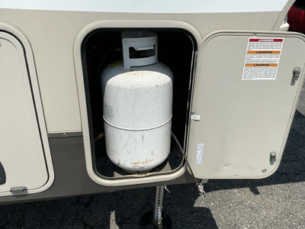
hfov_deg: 63.4
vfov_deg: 49.7
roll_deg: -0.7
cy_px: 114
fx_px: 247
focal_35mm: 28
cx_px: 152
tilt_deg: -22.8
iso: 25
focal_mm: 3
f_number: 1.8
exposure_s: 1/3125
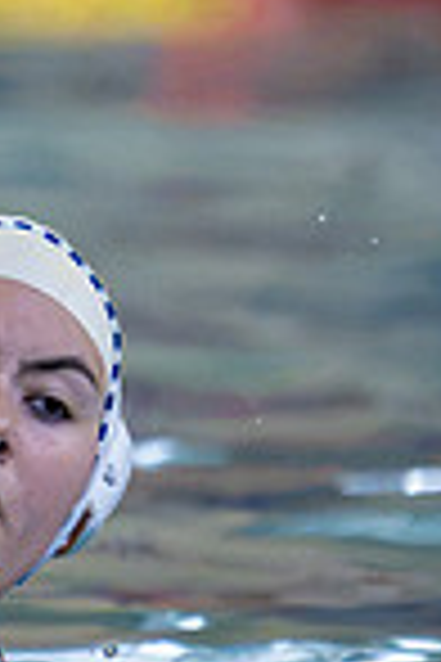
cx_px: -252
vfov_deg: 1.5
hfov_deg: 1.0
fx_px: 24841
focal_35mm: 1352
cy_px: 73
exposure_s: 1/1000
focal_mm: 200
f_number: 2.8
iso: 14400
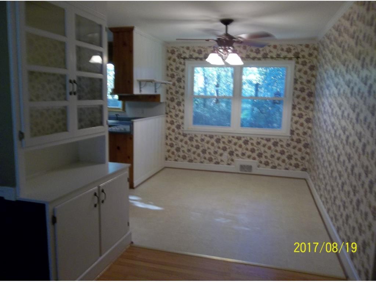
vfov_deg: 51.4
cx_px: 188
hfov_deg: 65.3
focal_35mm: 27
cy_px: 141
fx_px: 293
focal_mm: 4.9
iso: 160
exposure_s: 1/20
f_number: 3.5
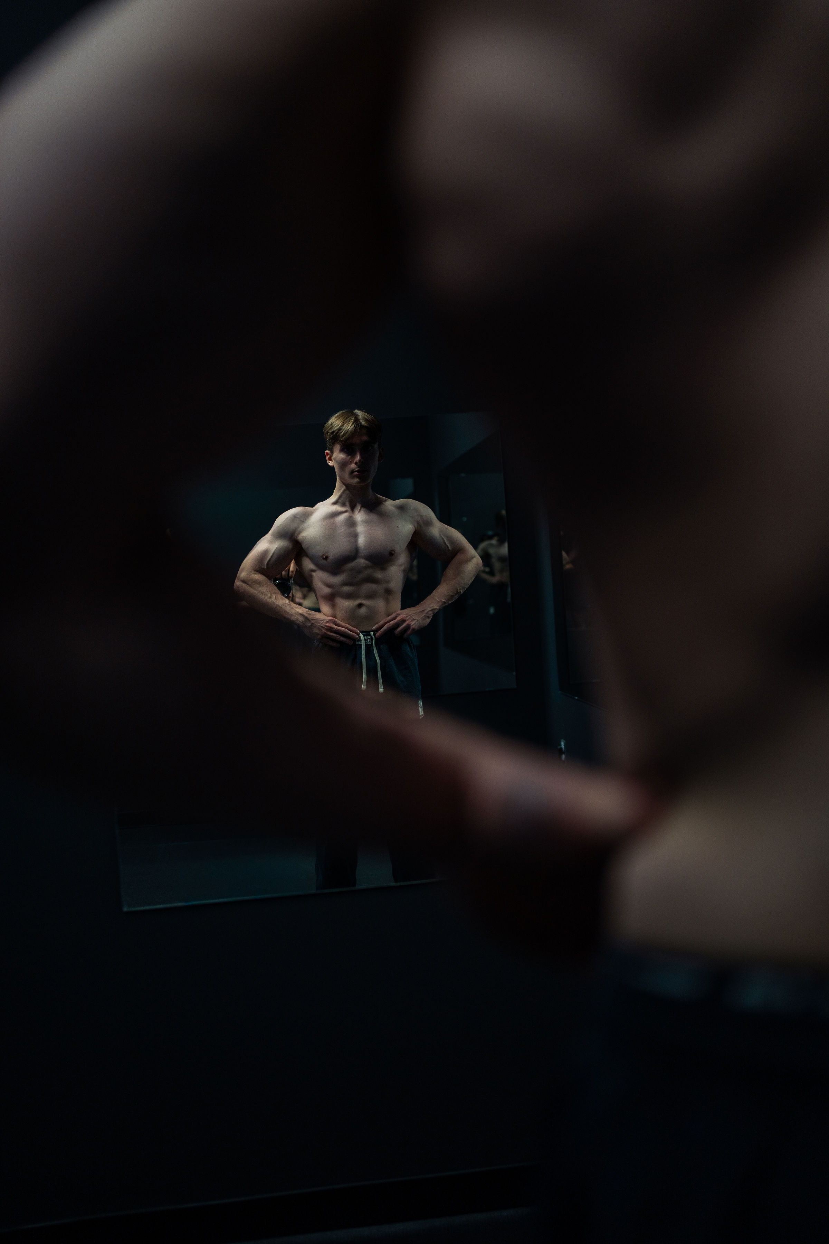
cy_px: 622
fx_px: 1209
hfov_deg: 37.9
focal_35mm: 35
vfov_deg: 54.4
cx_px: 414
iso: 250
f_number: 1.8
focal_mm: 35
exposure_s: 1/125
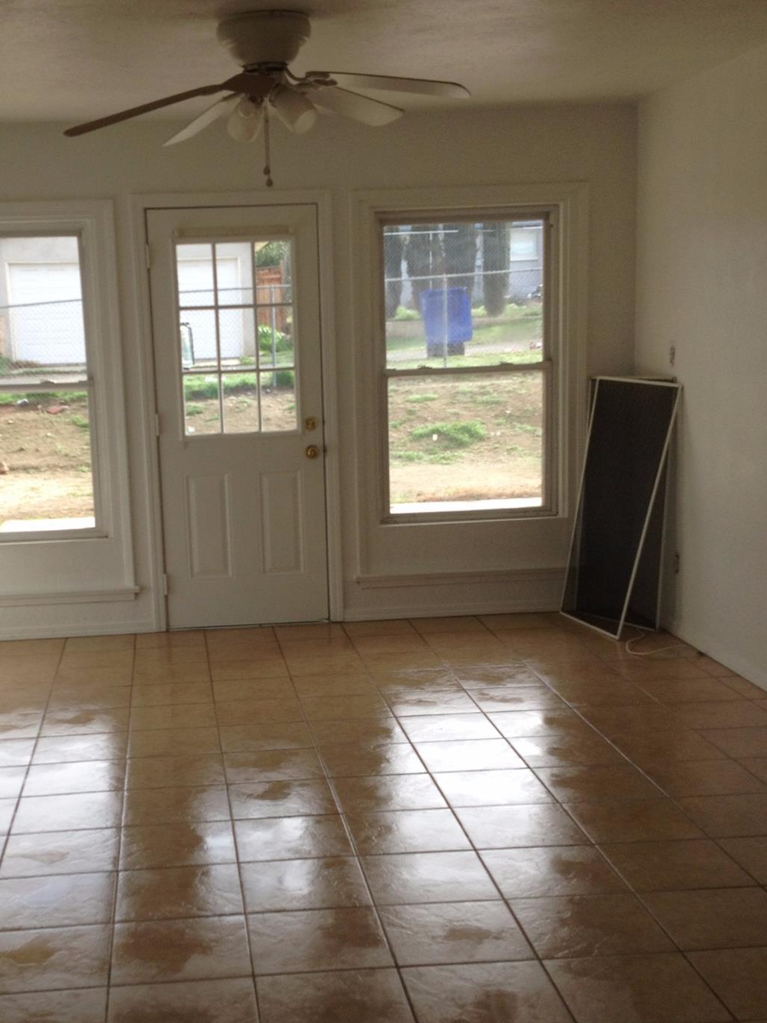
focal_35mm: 51
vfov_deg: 37.5
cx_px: 250
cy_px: 549
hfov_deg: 28.3
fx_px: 1507
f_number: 2.4
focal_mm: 4.28
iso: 50
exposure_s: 1/273
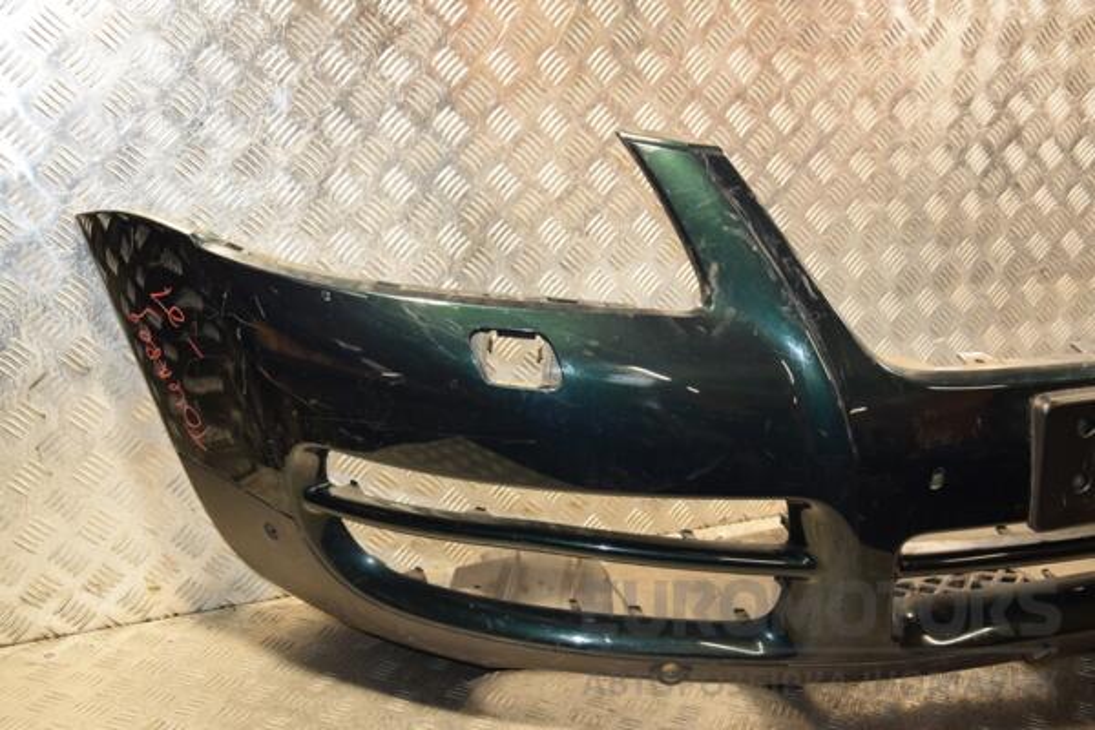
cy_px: 365
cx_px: 548
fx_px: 1277
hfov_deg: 46.4
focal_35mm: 42
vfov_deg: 31.9
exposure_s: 1/100
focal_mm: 28
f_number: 5
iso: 800
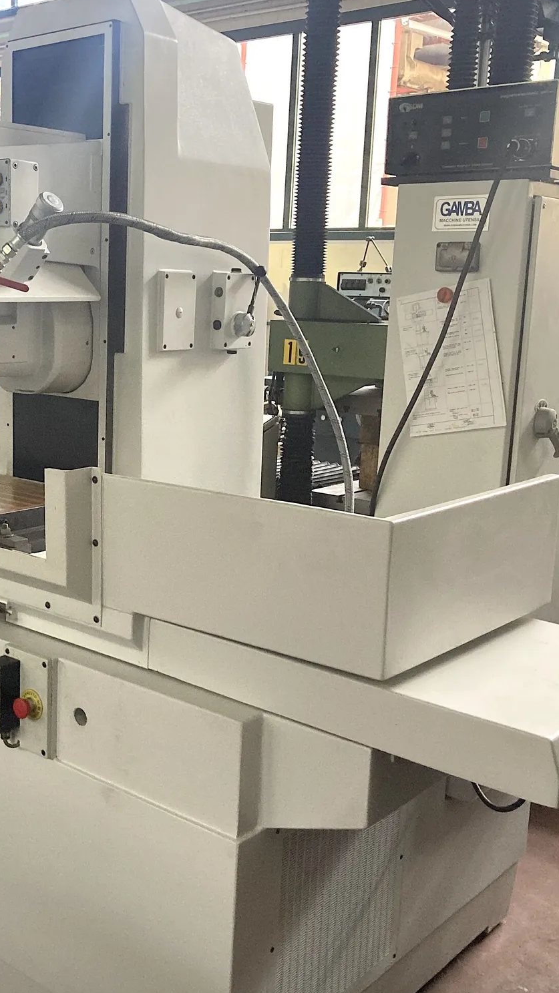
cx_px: 117
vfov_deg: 49.4
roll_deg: -1.2
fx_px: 1080
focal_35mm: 41
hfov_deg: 28.4
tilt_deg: -11.4
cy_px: 496
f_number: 1.8
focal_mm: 3.99
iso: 320
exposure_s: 1/60
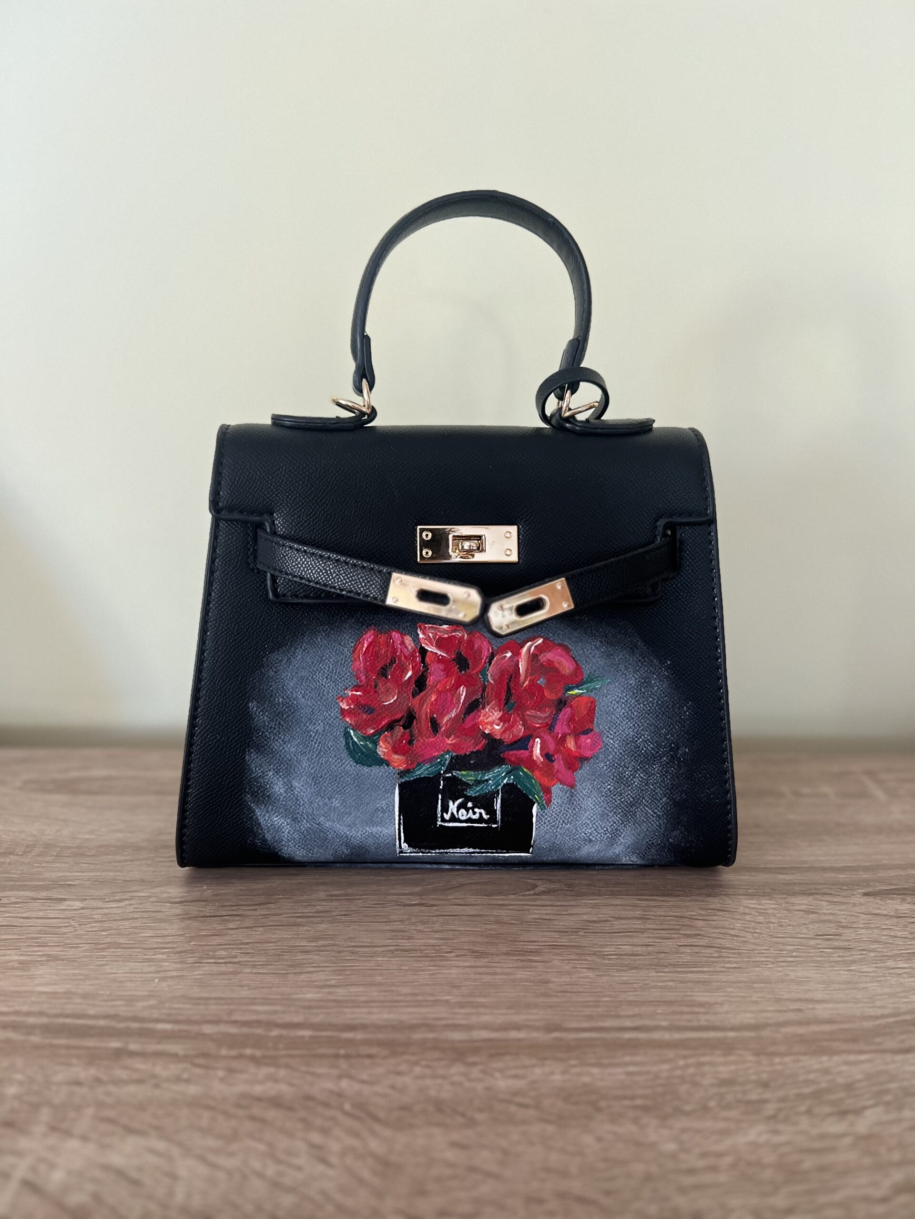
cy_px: 610
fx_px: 916
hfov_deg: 53.1
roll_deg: -0.9
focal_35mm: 26
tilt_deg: -16.1
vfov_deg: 67.3
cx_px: 458
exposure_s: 1/55
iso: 500
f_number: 1.5
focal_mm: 5.7
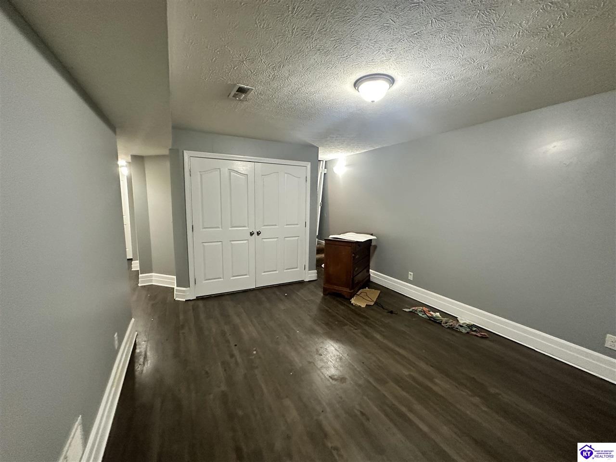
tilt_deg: -3.9
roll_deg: -0.3
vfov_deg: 85.7
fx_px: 249
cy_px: 231
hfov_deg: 102.1
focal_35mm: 14
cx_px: 308
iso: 500
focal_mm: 2.22
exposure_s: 1/60
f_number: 2.2
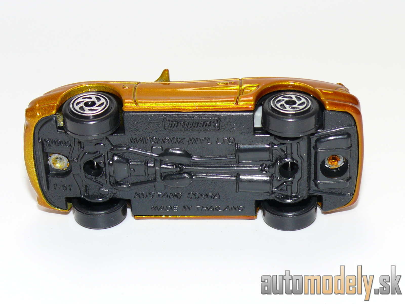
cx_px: 202
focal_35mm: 103
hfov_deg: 19.1
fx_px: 1205
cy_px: 152
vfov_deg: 14.4
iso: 100
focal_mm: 13.5
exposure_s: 1/30
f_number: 4
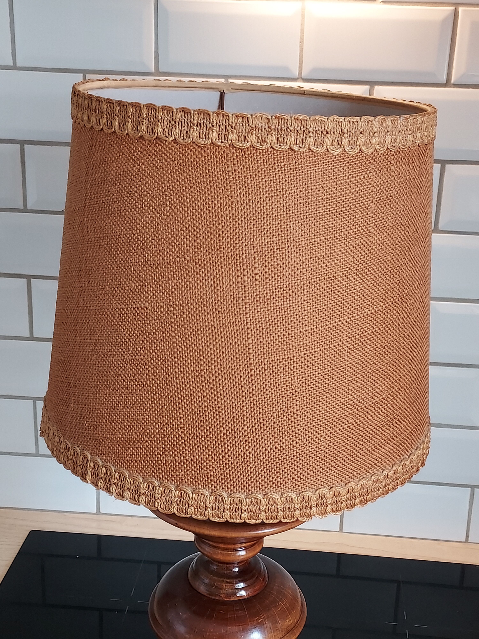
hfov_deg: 56.8
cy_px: 320
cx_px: 240
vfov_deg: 71.6
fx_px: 443
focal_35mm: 24
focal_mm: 4.6
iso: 250
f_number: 1.8
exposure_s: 1/60
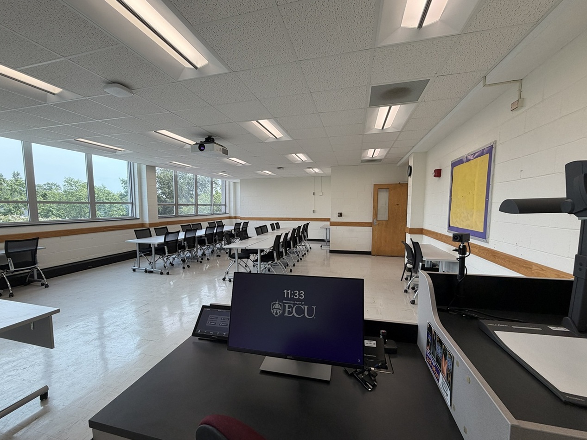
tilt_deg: -4.6
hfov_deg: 98.2
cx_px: 284
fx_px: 254
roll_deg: +0.5
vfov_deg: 81.7
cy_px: 229
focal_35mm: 15
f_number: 2.2
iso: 64
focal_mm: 2.22
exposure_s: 1/142
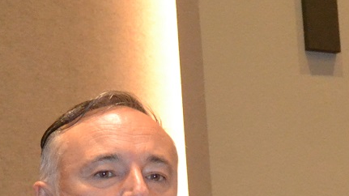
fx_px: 2176
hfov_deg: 9.2
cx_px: 125
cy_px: 379
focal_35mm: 235
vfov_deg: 5.1
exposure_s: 1/60
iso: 3200
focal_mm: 35
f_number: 5
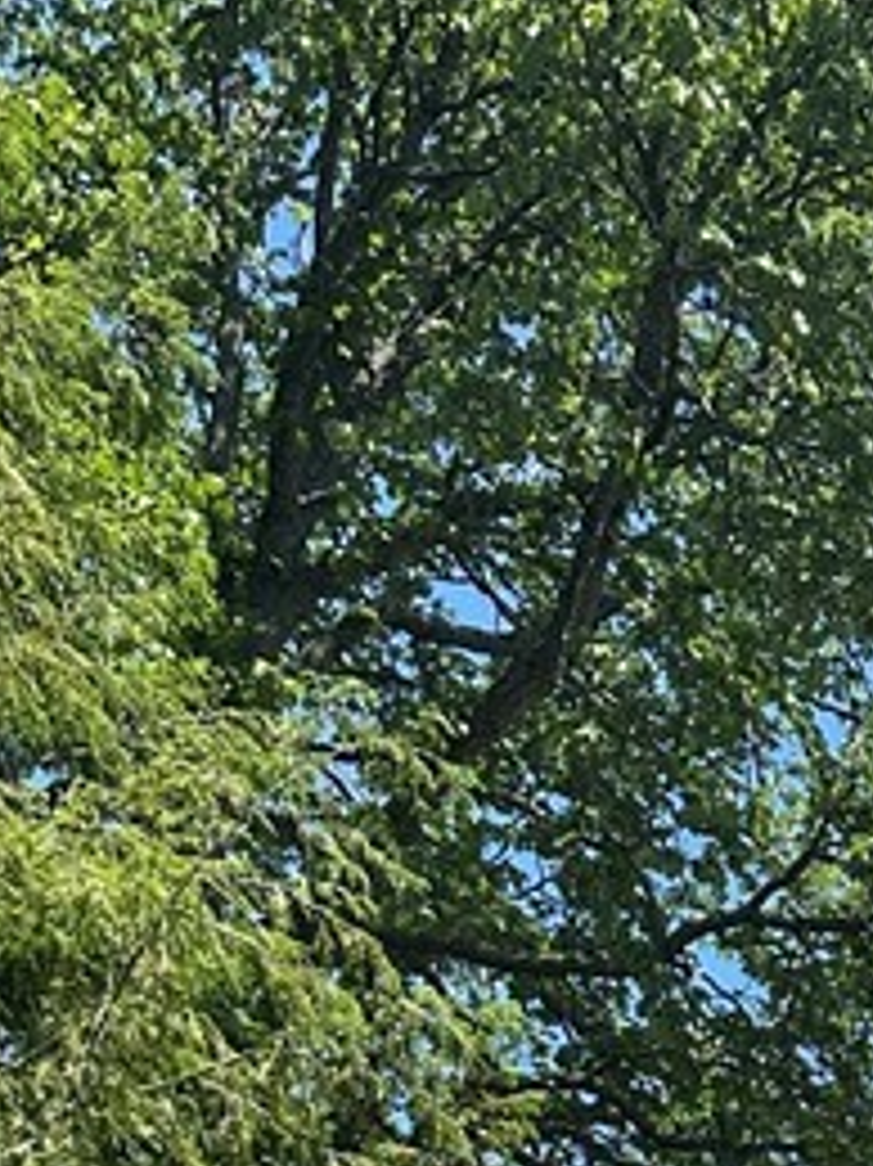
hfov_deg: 15.1
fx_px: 3197
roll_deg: -2.5
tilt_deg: +13.0
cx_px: 1017
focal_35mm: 95
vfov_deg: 16.9
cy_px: 2129
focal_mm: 6.86
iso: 80
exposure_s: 1/2252
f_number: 1.78
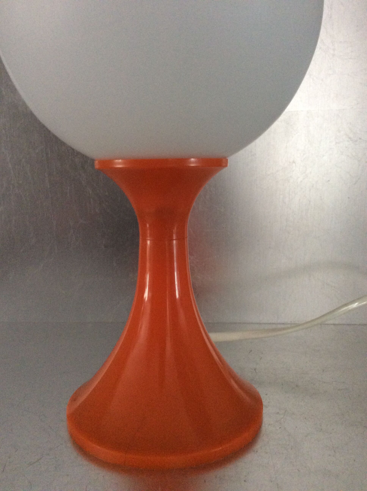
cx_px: 184
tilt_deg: -9.1
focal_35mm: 32
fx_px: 454
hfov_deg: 44.1
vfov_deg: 56.9
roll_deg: +1.1
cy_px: 246
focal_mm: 3.3
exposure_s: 1/25
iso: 160
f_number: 2.4
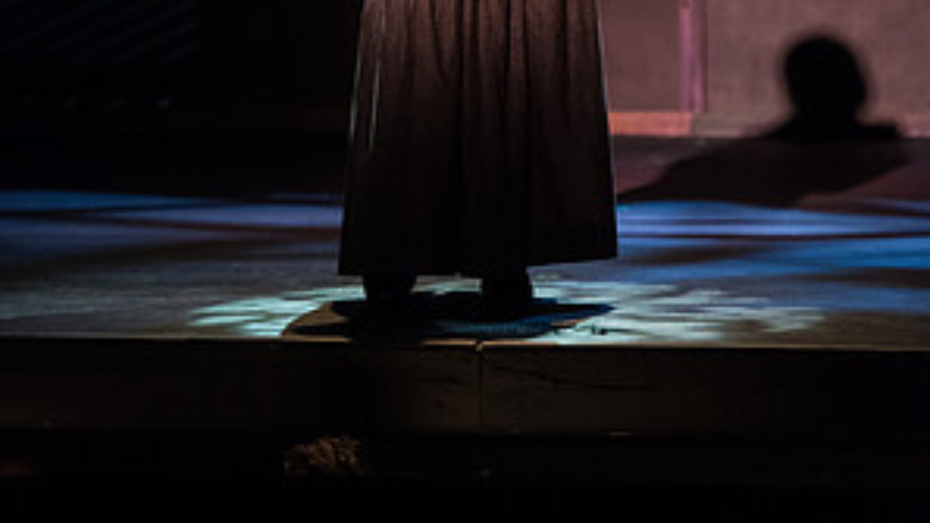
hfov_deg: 8.8
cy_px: -160
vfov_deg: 4.9
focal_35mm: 246
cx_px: 463
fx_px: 6066
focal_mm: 155
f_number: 2.8
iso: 4000
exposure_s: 1/320
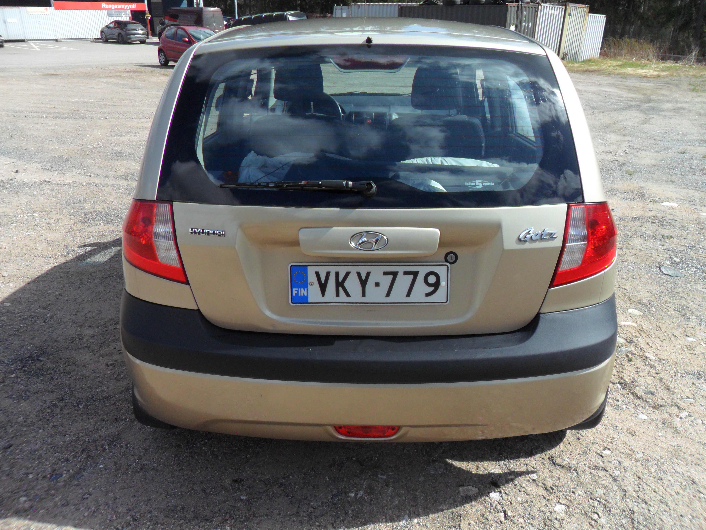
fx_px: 551
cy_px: 265
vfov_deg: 51.4
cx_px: 353
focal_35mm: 27
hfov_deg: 65.3
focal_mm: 4.9
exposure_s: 1/1000
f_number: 3.5
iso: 80
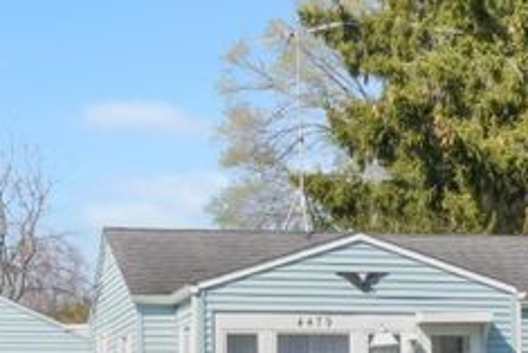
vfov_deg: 25.2
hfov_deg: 38.5
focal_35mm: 51
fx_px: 748
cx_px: 348
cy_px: 356
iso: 4000
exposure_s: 1/30
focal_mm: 16
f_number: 20
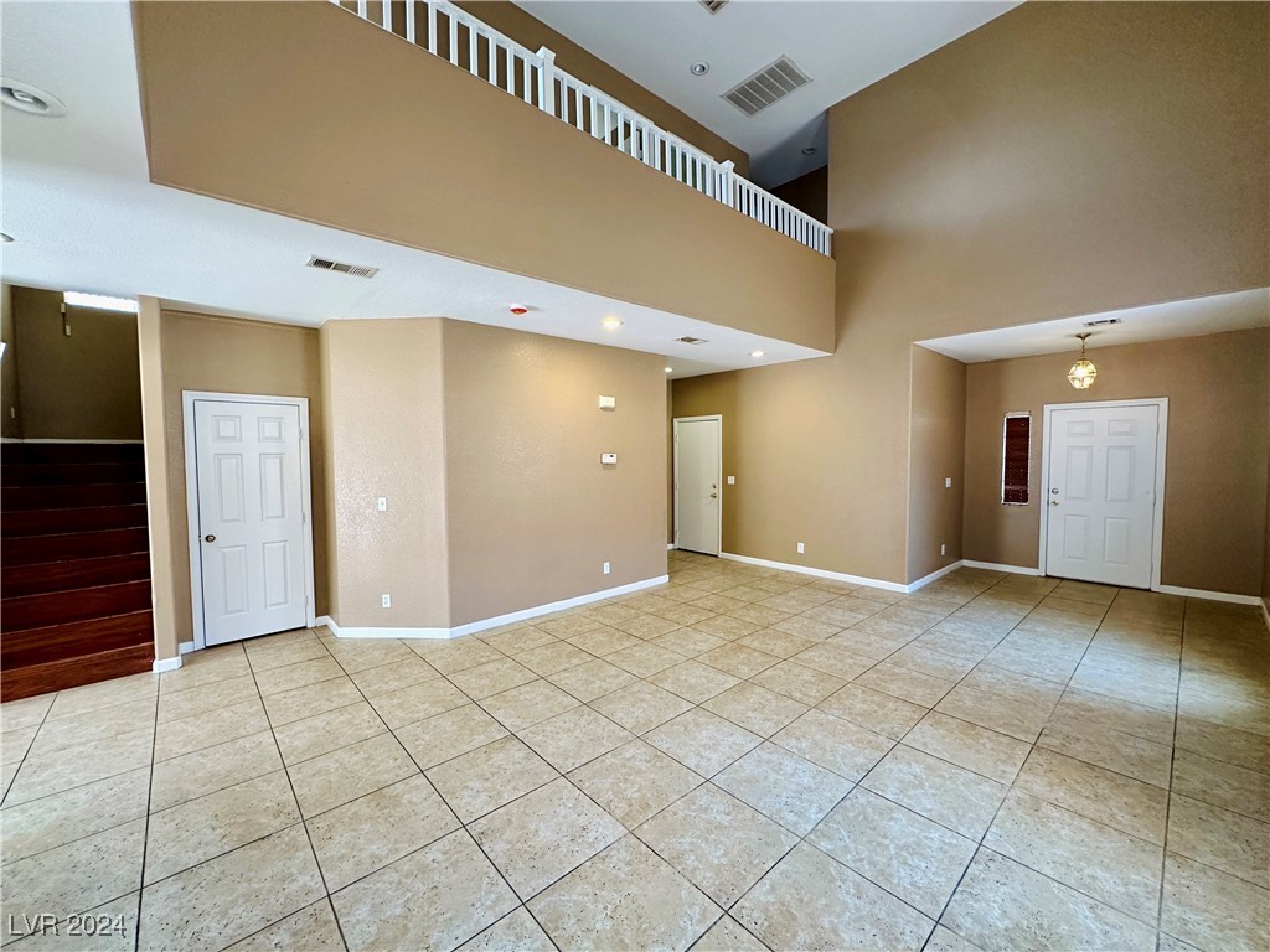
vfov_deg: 85.7
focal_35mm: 14
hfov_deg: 102.1
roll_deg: +0.8
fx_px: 514
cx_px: 635
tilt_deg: -2.4
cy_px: 476
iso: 200
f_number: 2.2
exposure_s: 1/120
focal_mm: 2.22
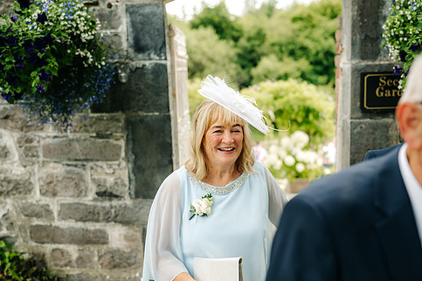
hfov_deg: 46.3
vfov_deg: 31.8
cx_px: 234
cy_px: 162
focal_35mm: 42
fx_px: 492
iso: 100
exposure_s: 1/500
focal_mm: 35
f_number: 2
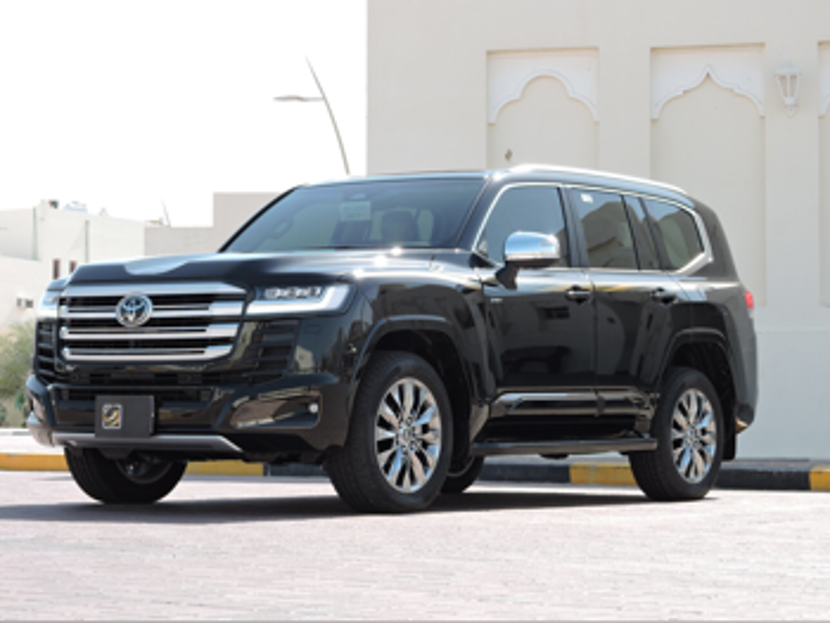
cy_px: 312
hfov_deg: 20.6
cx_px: 415
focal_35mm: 95
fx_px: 2279
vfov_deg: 15.6
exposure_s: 1/250
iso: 100
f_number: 4.8
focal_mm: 17
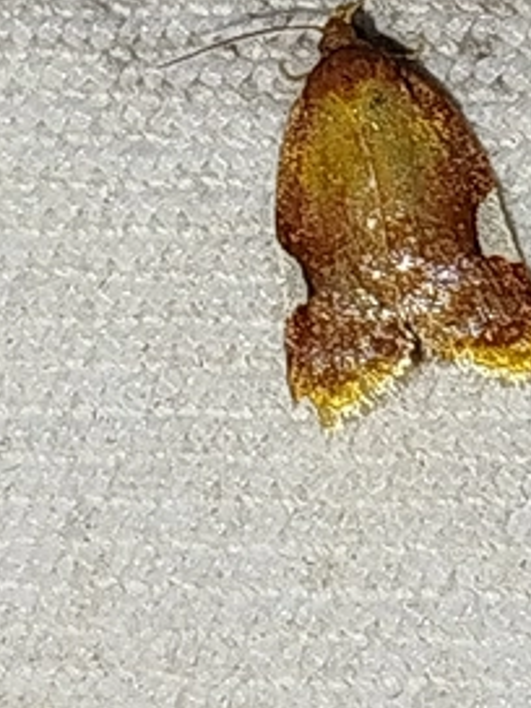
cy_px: 193
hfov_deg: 5.8
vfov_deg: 7.8
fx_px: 5195
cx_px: 437
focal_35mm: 254
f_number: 1.7
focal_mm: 5.31
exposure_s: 1/50
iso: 64
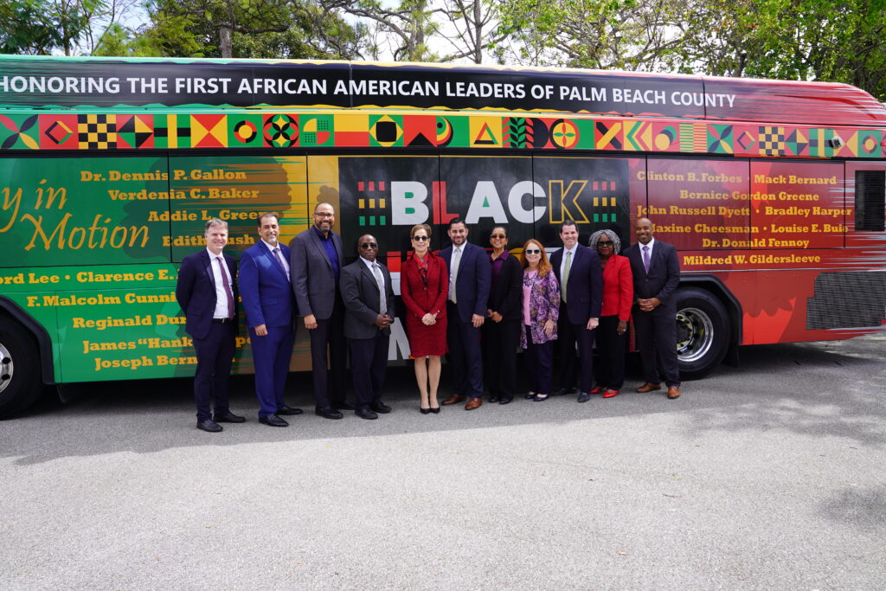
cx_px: 443
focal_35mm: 24
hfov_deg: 73.7
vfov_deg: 53.1
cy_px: 296
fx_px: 591
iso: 100
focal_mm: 24
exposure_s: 1/100
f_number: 6.3
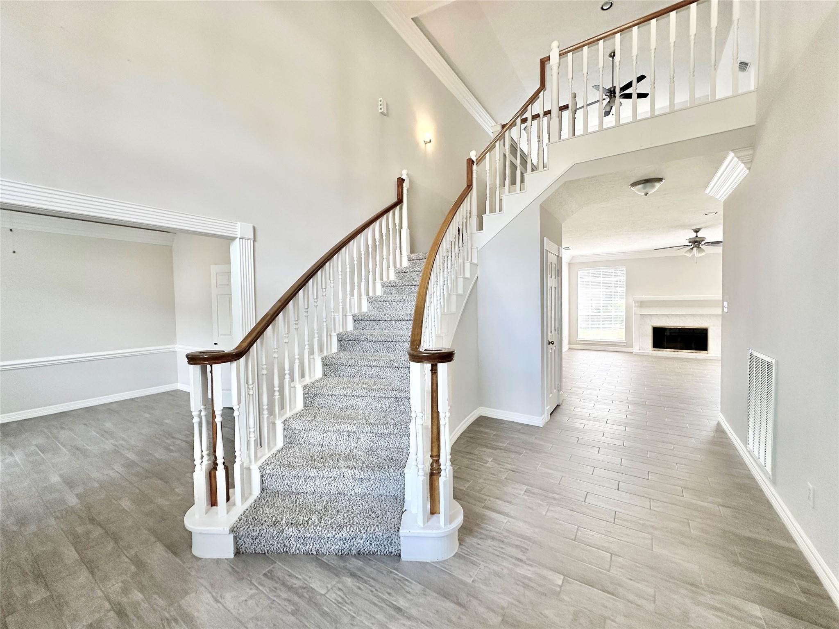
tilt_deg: -2.0
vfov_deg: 85.7
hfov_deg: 102.1
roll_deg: +0.7
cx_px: 420
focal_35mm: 14
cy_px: 314
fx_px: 339
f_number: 2.2
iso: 100
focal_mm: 2.22
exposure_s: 1/120
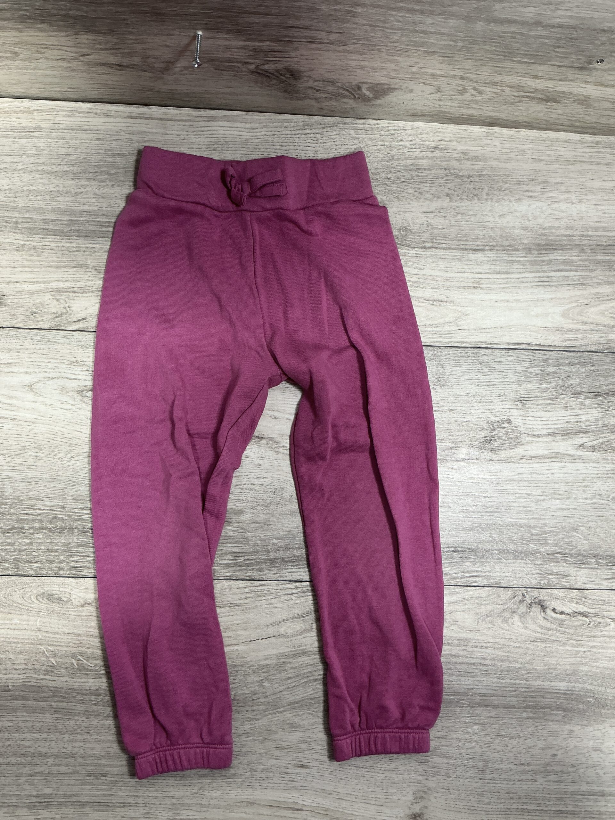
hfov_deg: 48.2
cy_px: 410
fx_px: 687
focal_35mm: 29
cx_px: 308
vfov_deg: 61.7
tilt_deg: -83.7
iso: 64
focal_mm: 3
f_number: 1.8
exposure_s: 1/60
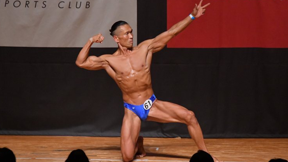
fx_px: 2512
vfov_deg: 3.7
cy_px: 85
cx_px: 145
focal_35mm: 329
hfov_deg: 6.6
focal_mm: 200
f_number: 5.6
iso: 8000
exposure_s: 1/400
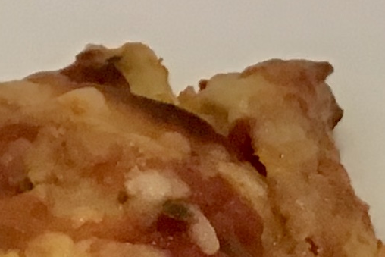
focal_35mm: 207
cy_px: 675
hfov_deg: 9.5
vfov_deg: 6.3
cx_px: -296
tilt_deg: -44.9
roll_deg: +1.0
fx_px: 2214
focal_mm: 3.3
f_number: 2.4
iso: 125
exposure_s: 1/33
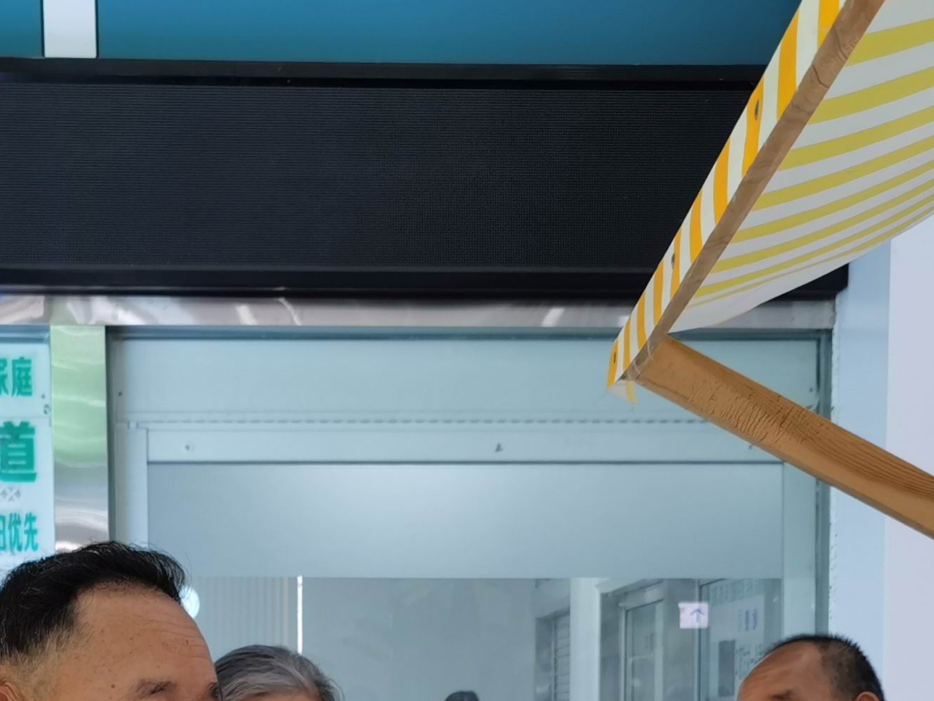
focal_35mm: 80
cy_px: 913
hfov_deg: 24.4
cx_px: 405
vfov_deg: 17.3
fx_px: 2159
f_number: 1.6
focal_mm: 5.56
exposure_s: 1/100
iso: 125
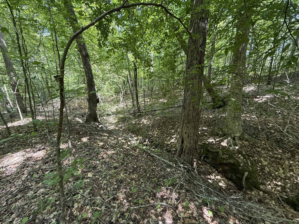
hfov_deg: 102.1
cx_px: 150
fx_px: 121
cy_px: 112
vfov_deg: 85.7
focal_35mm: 14
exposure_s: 1/99
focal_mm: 2.2
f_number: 2.2
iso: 160
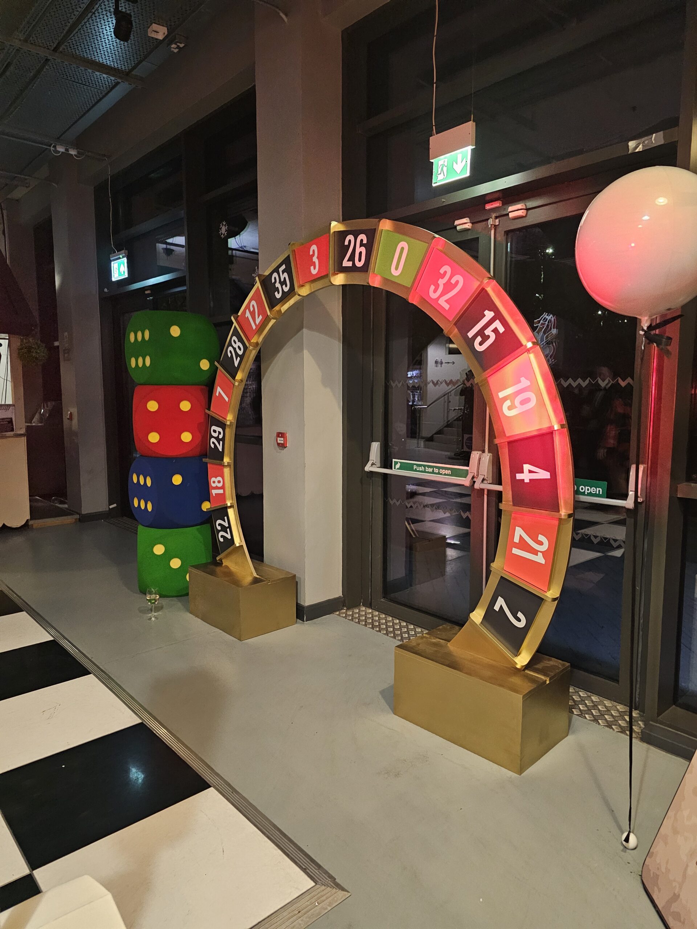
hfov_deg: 58.9
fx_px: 617
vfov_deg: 73.9
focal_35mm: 23
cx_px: 348
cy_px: 464
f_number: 1.7
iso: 1000
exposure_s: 1/25
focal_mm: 6.3
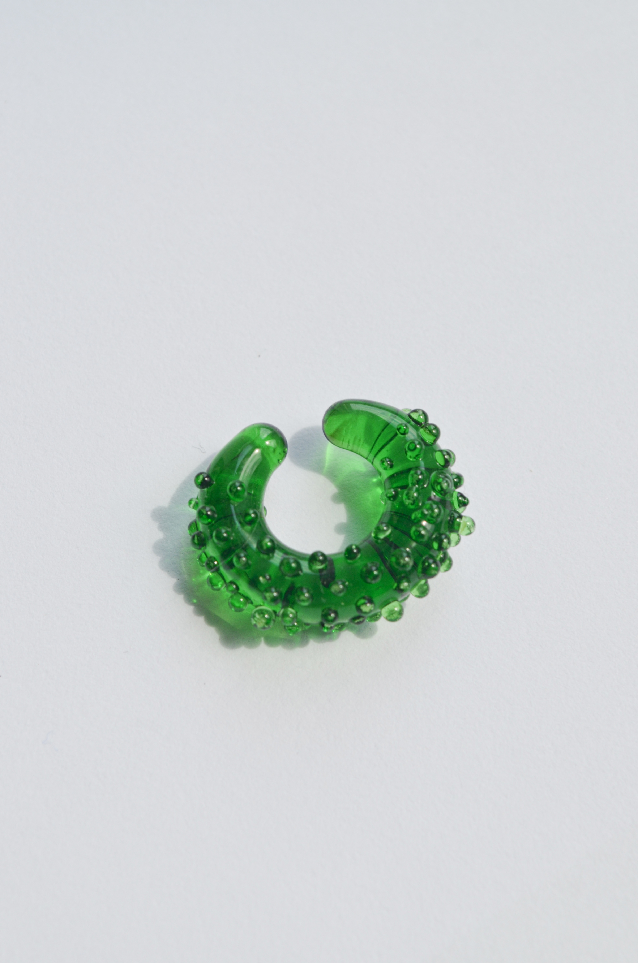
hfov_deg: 15.4
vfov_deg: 23.0
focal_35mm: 89
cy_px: 495
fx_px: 2364
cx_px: 332
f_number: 8
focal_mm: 55
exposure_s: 1/125
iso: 100
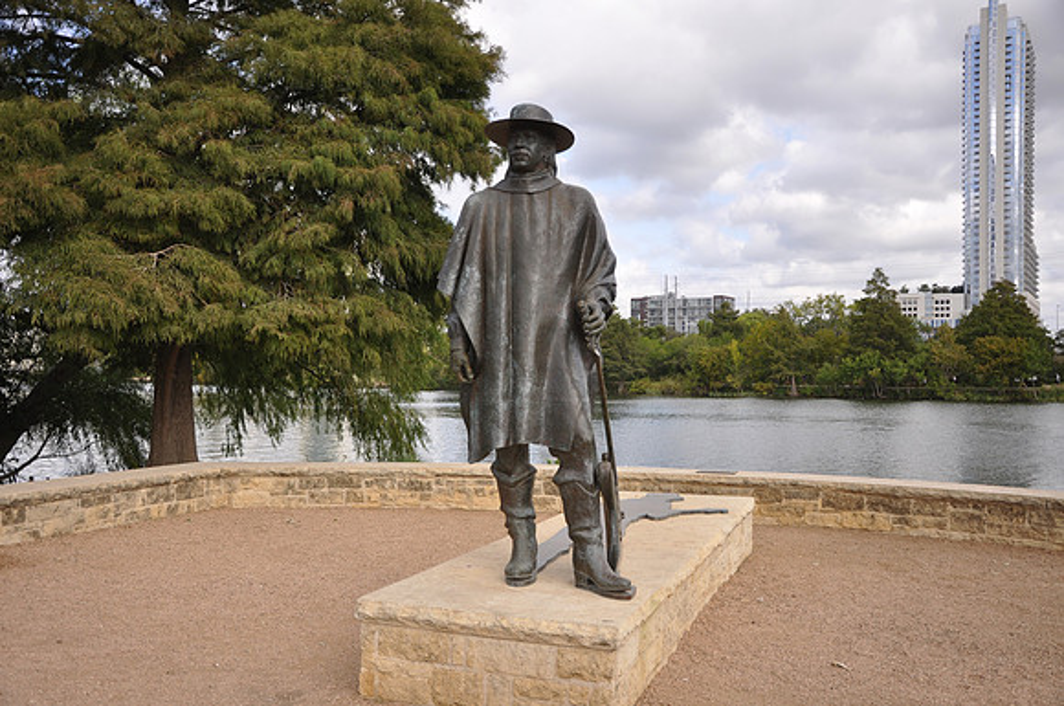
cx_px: 532
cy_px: 353
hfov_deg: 59.6
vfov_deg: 41.6
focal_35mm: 32
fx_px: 930
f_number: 5
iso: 200
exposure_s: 1/200
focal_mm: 21
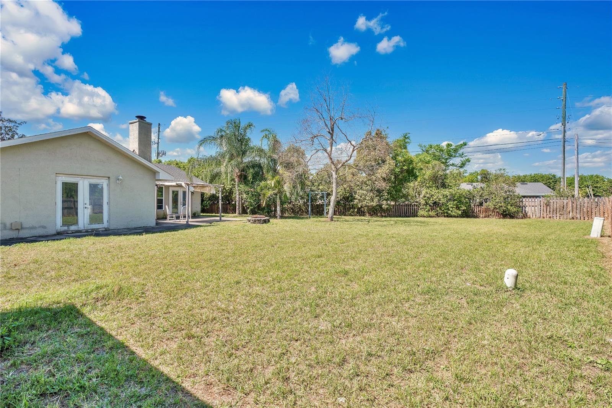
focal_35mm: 16
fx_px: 272
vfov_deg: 73.7
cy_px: 204
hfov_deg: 96.7
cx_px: 306
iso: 100
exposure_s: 1/250
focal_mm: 16
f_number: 8
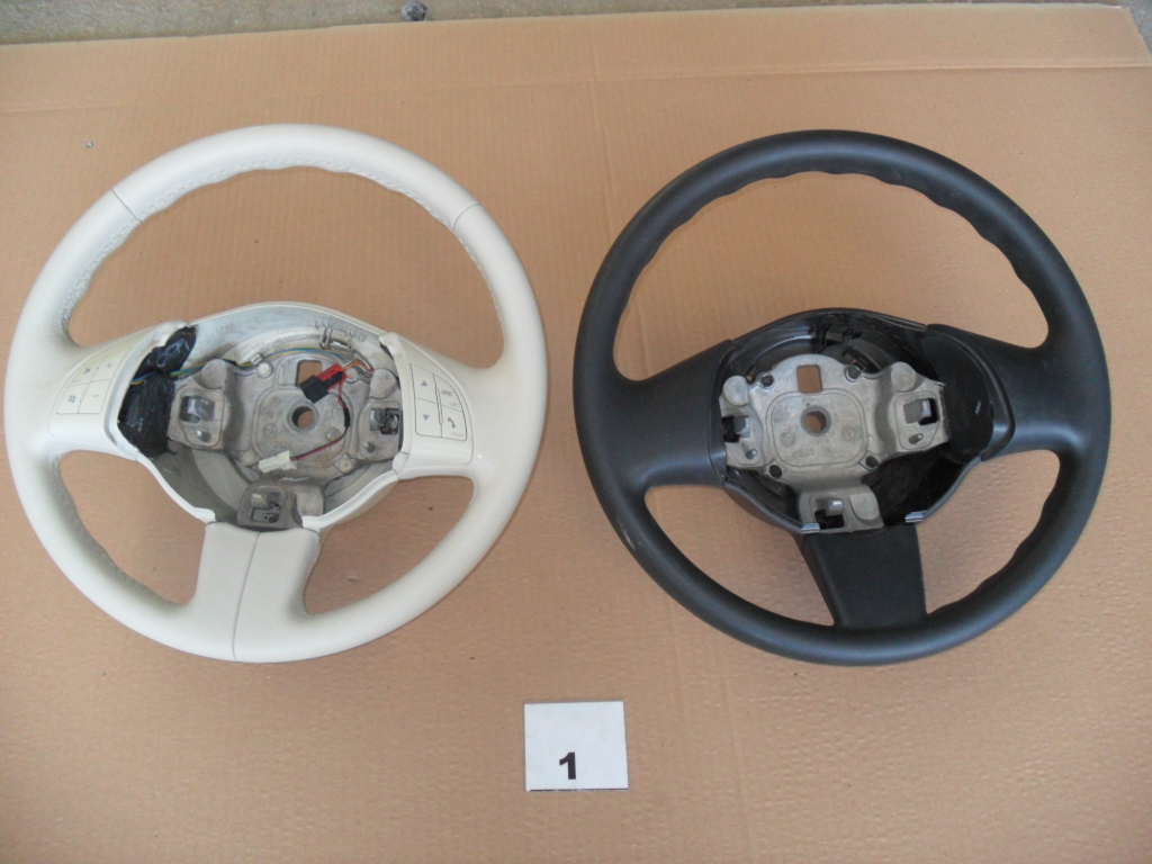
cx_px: 576
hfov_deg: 52.6
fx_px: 1165
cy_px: 432
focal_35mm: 35
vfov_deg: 40.7
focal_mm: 6.3
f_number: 3
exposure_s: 1/45
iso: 200
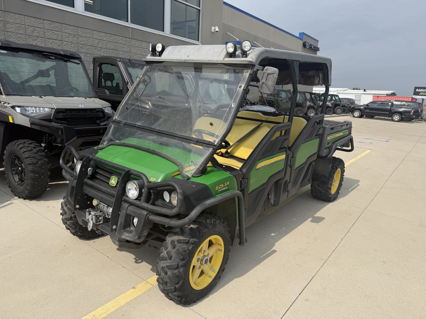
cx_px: 213
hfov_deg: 71.6
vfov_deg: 56.8
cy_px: 160
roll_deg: -1.9
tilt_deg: -12.1
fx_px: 295
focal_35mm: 24
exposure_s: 1/6173
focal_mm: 6.76
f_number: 1.78
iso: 80
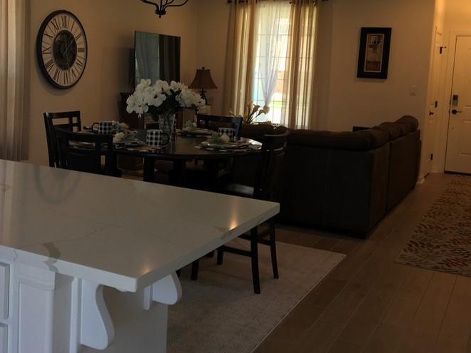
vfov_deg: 32.0
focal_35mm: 45
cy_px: 125
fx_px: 612
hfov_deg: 41.4
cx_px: 148
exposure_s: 1/60
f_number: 2.2
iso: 25
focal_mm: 4.15
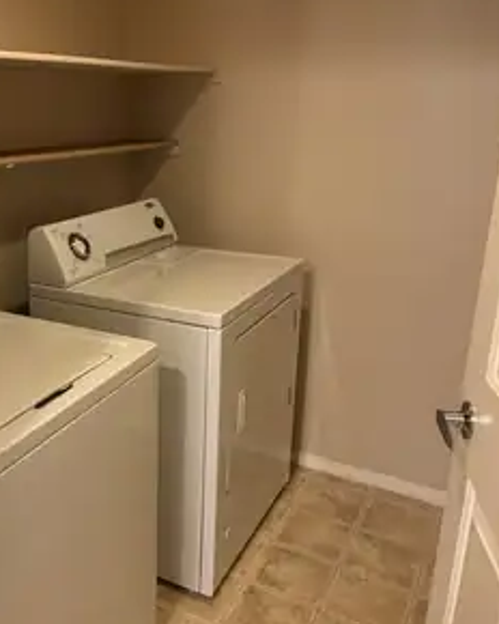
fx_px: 646
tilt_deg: -17.1
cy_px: 306
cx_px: 118
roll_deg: -0.1
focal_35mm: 35
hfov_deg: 40.9
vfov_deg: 51.5
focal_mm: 5.96
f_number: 1.6
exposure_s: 1/60
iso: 320
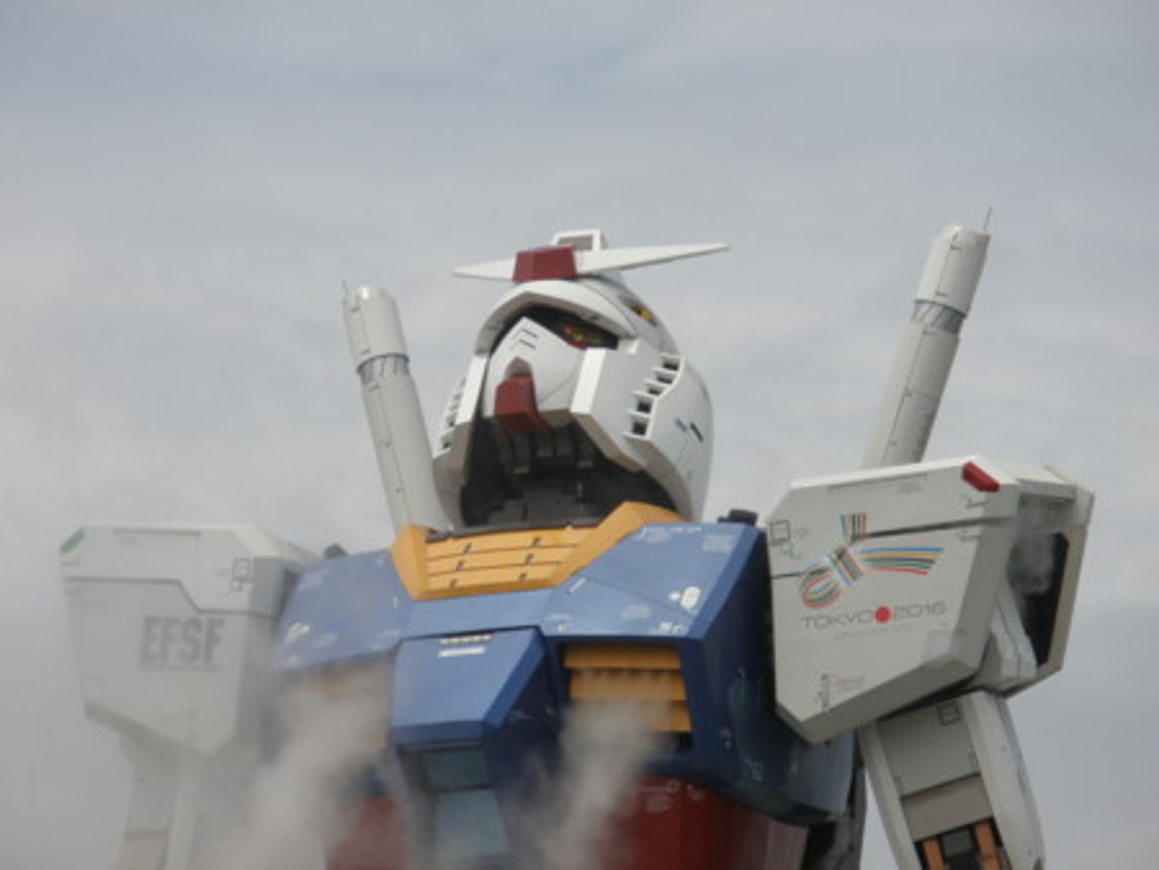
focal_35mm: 260
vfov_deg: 5.7
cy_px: 435
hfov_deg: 7.6
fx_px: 8710
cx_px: 580
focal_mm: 46.2
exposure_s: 1/640
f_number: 5.3
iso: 64
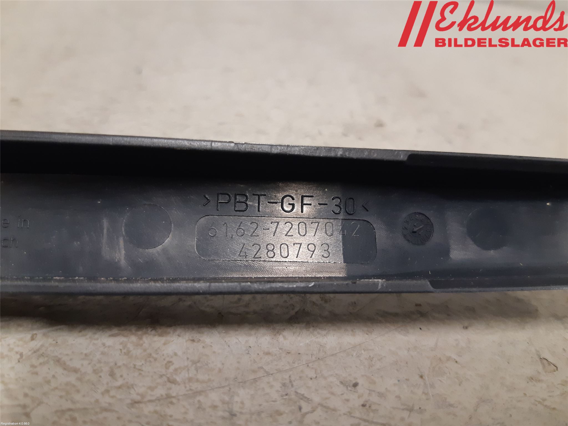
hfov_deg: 67.3
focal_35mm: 26
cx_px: 284
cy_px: 213
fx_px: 427
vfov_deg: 53.1
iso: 250
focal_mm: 3.93
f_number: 1.7
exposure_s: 1/50
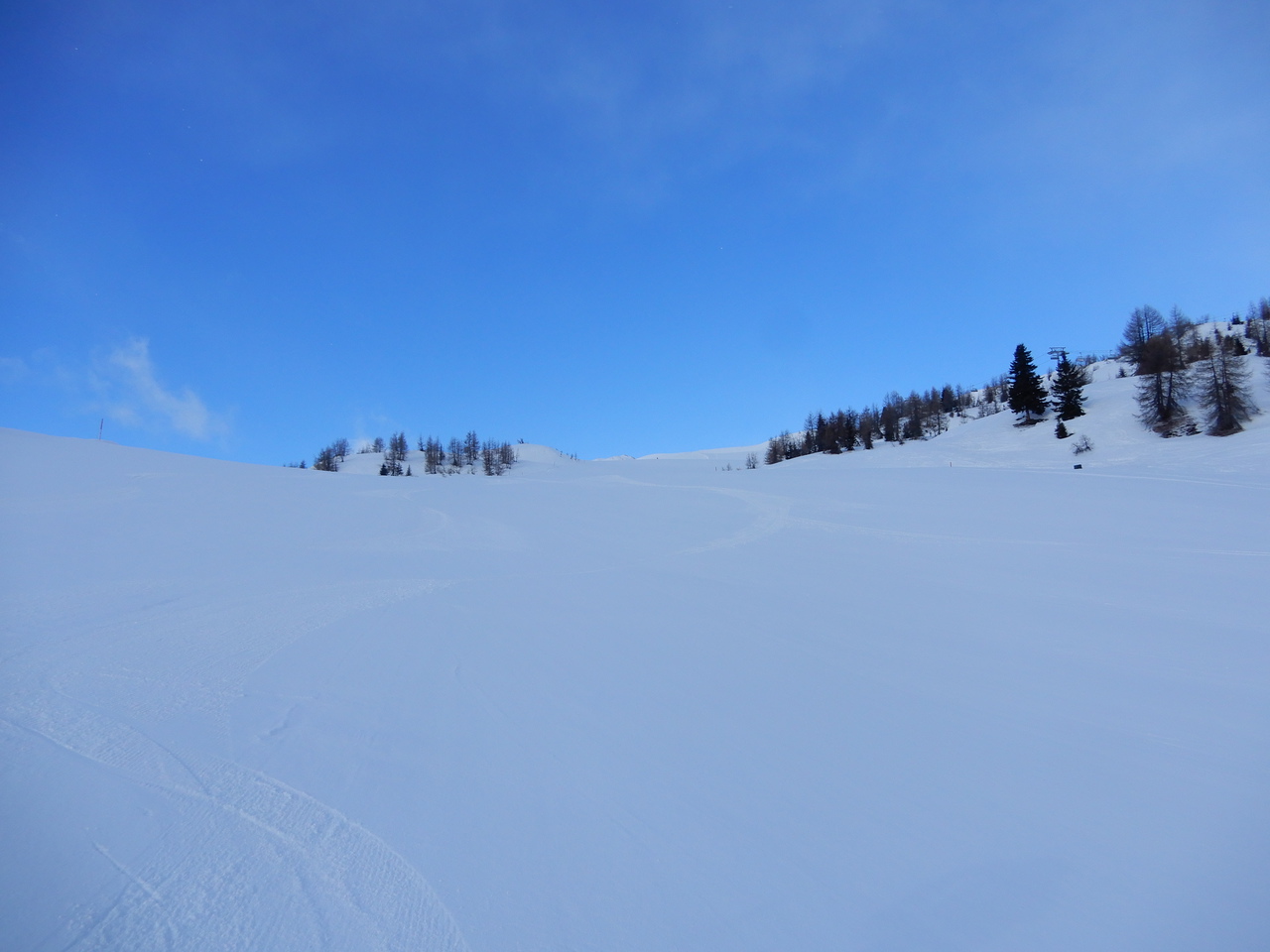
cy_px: 476
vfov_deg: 56.8
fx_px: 881
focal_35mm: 24
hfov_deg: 71.6
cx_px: 635
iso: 80
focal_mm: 4.3
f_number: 3.4
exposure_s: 1/800
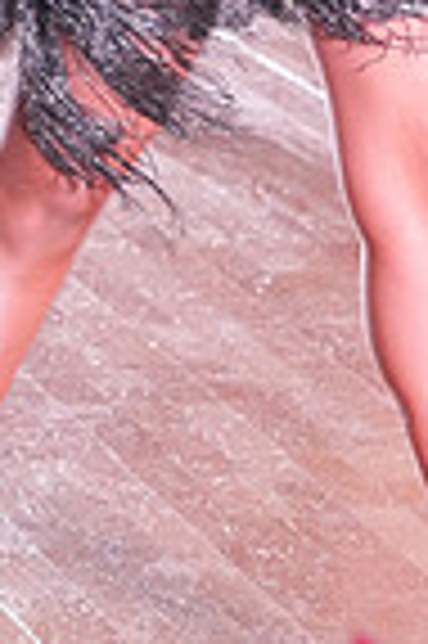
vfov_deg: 5.3
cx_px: -209
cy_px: -630
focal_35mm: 385
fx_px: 6882
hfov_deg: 3.5
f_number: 4.5
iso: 4000
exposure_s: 1/200
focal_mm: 95
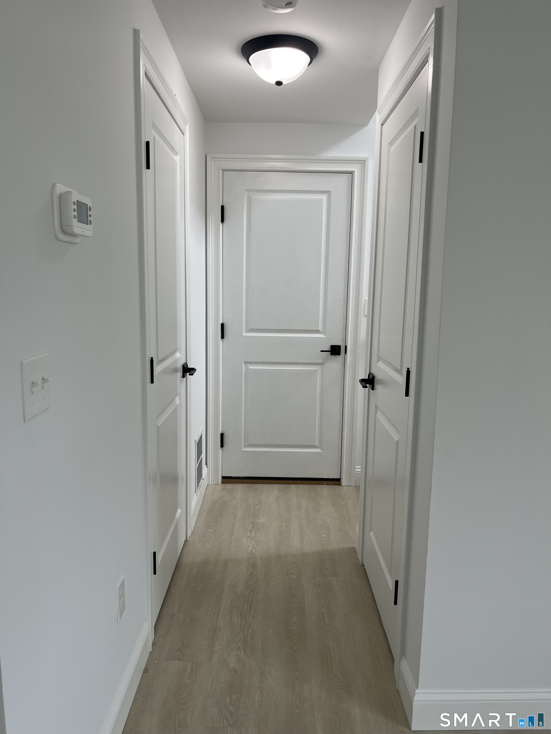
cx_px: 276
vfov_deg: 67.3
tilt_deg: -9.3
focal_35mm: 26
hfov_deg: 53.1
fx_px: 552
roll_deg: -0.3
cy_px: 367
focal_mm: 5.1
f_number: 1.6
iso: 50
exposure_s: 1/120
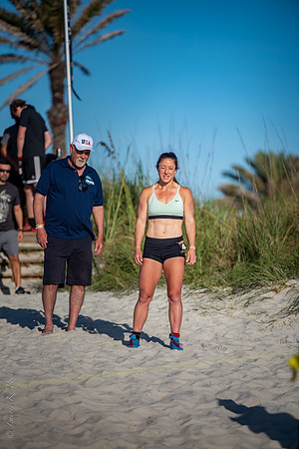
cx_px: 150
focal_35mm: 200
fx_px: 2491
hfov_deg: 6.9
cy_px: 224
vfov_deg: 10.3
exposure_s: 1/4000
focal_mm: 200
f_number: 2.8
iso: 320
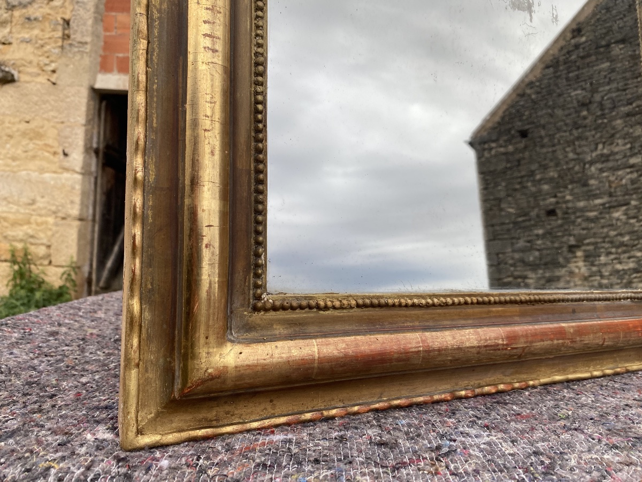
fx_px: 482
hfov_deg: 67.3
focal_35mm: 26
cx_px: 321
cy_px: 241
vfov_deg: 53.1
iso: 32
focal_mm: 4.25
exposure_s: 1/454
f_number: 1.8
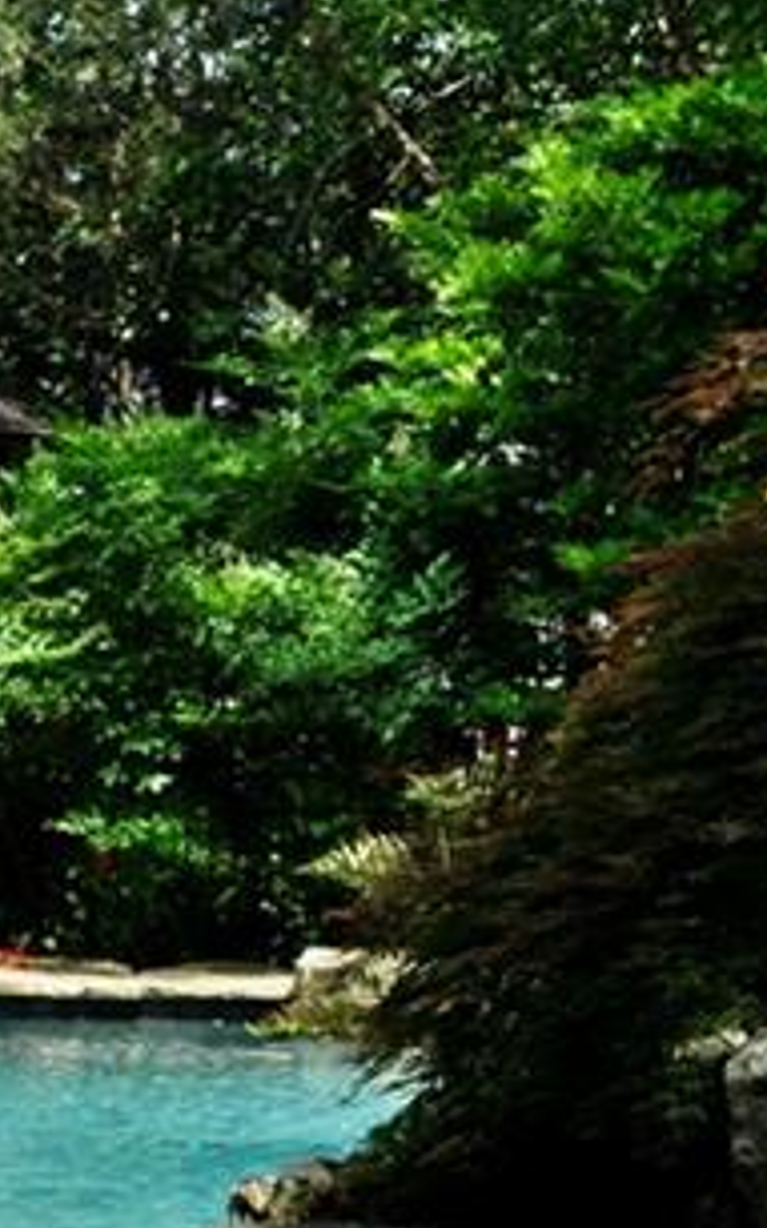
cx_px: -1040
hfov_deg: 11.7
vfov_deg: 22.5
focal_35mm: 92
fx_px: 3080
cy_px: 447
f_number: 9
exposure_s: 1/320
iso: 200
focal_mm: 18
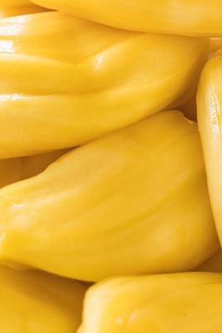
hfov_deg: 6.6
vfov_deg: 10.0
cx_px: 362
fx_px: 1905
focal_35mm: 206
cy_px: 103
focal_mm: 70
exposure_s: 1/100
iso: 100
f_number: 5.6
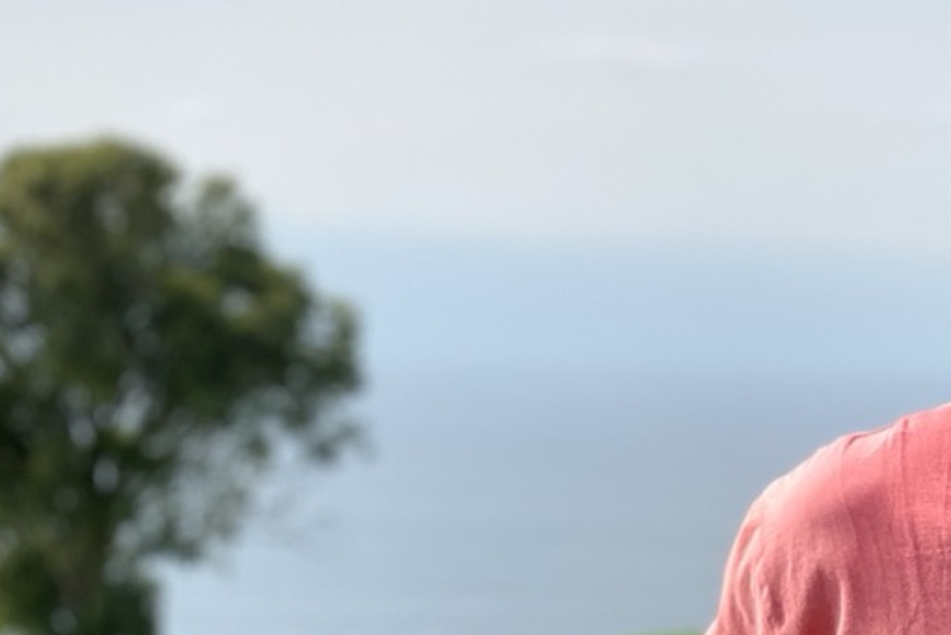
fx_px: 3356
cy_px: 533
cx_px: 601
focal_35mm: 127
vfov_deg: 10.8
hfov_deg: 16.1
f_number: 2
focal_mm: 6
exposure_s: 1/2179
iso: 20
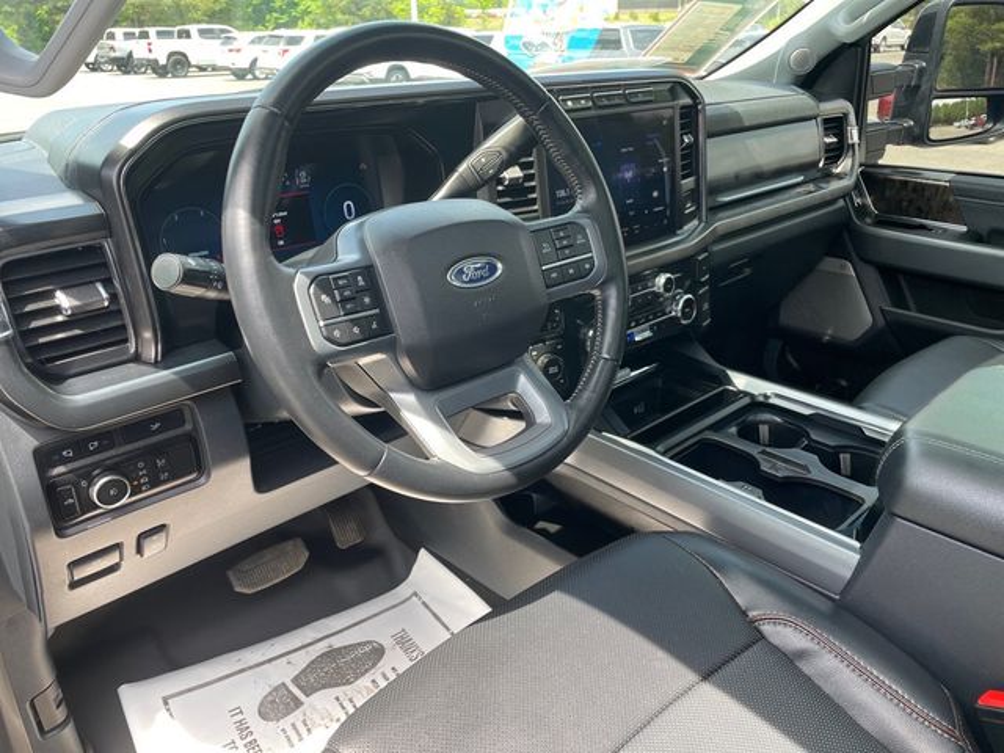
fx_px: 754
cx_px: 502
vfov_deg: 53.1
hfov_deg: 67.3
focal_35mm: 26
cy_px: 376
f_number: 1.6
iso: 40
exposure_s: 1/121
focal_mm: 4.2
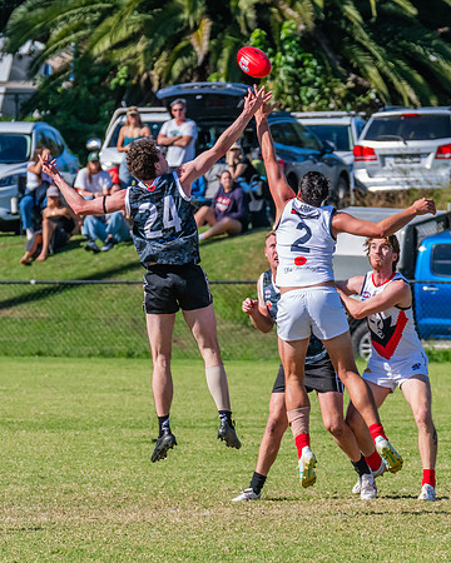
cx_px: 285
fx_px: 11076
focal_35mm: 664
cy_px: 319
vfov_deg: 2.9
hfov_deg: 2.3
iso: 1600
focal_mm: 410
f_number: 13
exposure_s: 1/1600
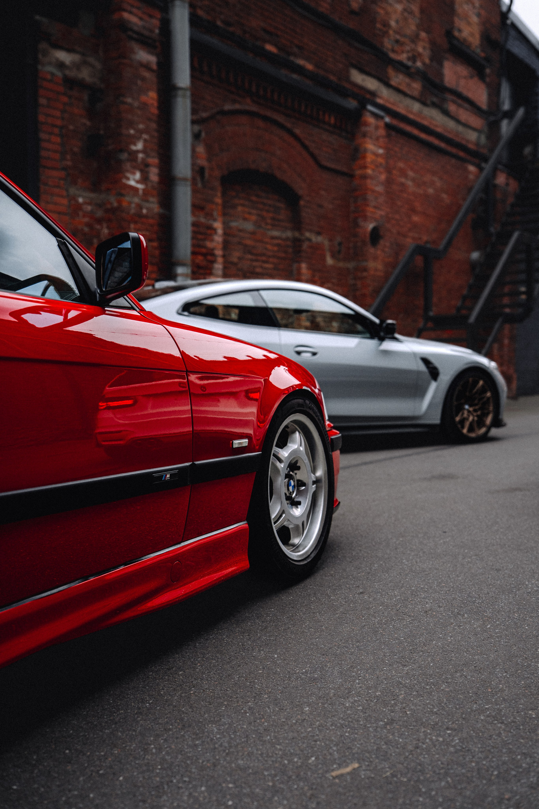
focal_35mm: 36
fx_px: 808
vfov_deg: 53.1
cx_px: 270
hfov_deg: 36.9
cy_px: 404
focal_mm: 36
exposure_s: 1/800
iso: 200
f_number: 2.8
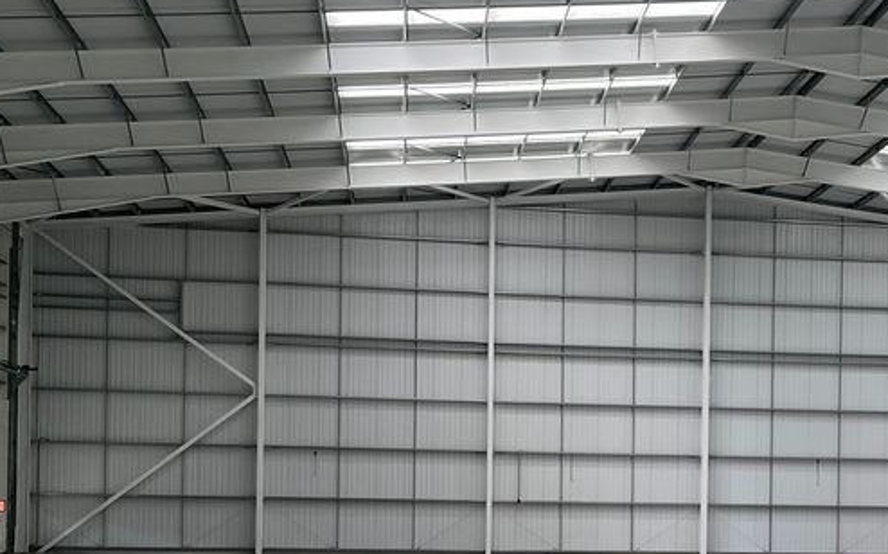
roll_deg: -0.8
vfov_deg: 20.5
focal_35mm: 62
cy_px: 496
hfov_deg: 32.2
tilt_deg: +0.8
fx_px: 1499
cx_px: 690
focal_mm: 5.1
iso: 50
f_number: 1.6
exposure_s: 1/336
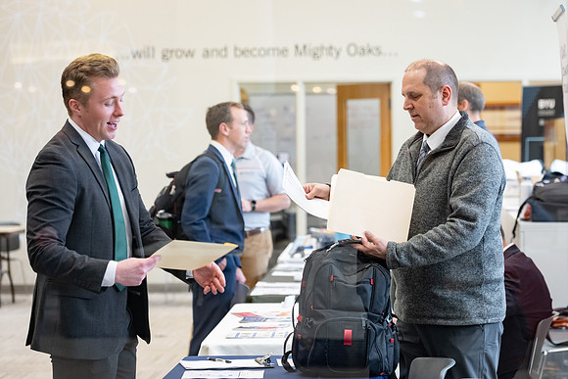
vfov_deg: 10.8
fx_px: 2003
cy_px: 156
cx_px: 368
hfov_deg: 16.1
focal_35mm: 127
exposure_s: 1/250
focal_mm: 98
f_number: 3.5
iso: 2000
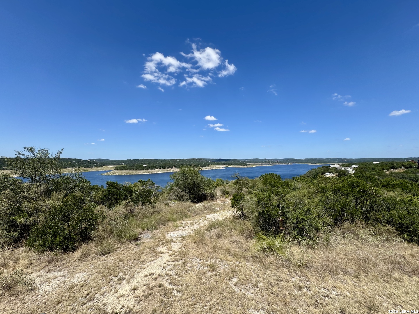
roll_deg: -1.0
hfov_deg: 102.1
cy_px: 157
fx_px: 169
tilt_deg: +0.7
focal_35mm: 14
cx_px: 210
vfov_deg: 85.7
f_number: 2.2
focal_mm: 2.22
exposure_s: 1/2028
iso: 40
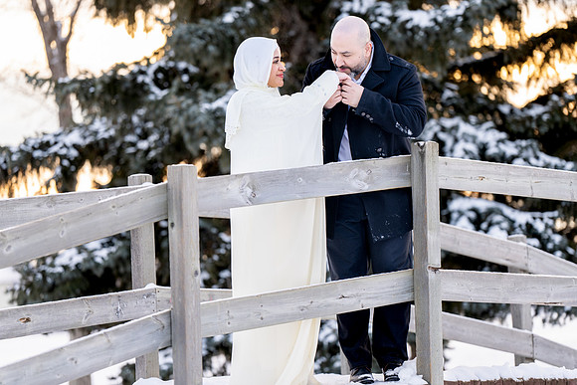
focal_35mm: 153
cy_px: 192
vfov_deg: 9.0
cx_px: 288
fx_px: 2448
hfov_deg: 13.4
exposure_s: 1/160
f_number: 2.8
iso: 100
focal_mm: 144
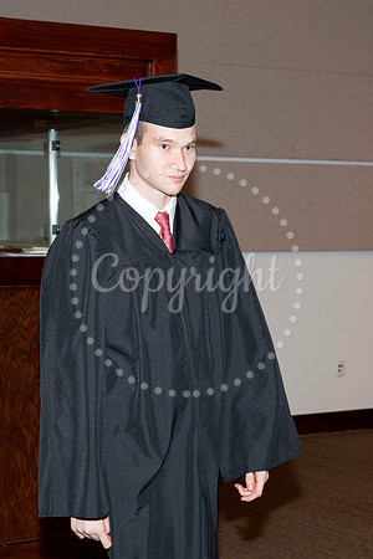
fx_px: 1282
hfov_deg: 16.5
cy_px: 280
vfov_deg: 24.6
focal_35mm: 83
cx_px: 286
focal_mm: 55
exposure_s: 1/80
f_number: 5.6
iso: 800
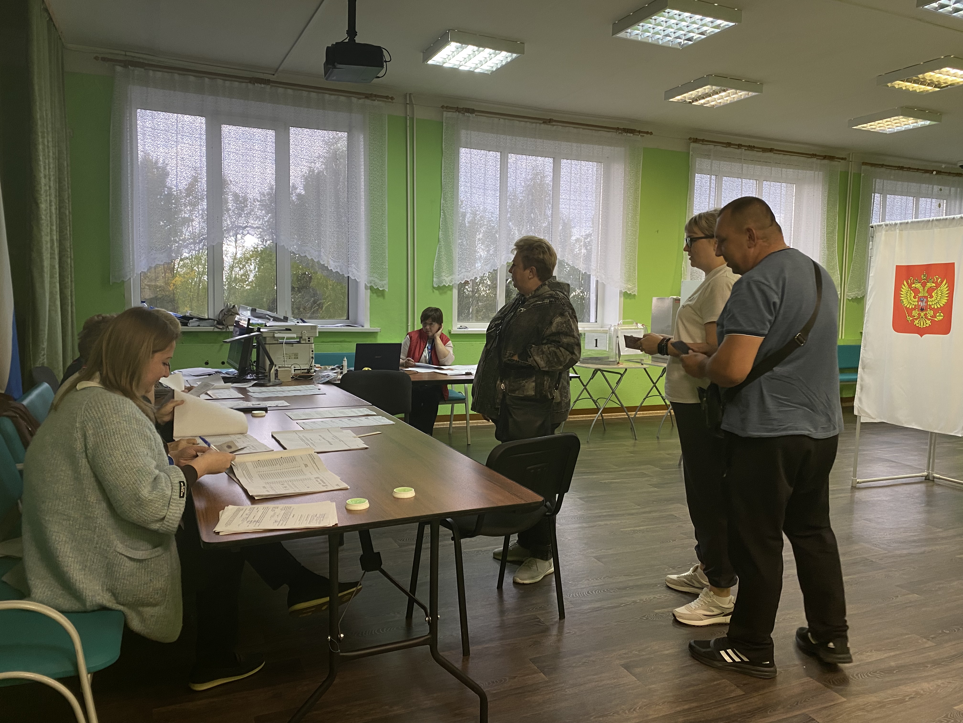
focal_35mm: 26
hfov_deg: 67.3
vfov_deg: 53.1
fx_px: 723
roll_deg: -1.4
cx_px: 482
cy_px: 362
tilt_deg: -4.8
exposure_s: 1/50
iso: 100
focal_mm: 4.25
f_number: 1.8
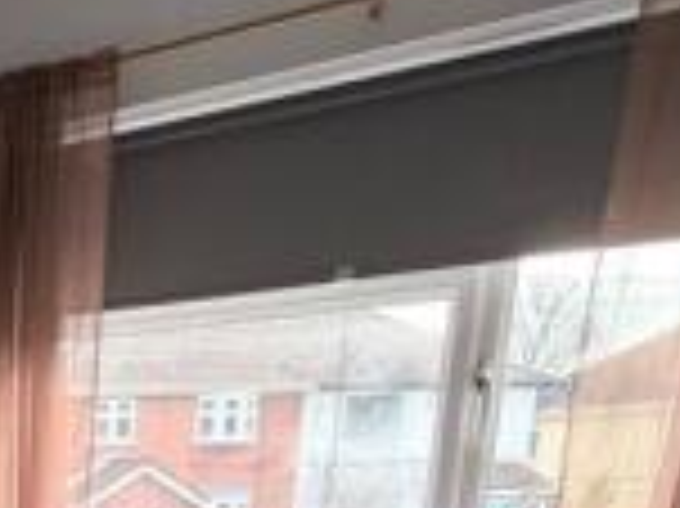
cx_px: -169
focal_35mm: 54
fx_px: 1060
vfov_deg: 22.2
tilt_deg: -15.3
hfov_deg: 29.6
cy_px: 766
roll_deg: +1.4
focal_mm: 2.22
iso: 320
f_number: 2.2
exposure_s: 1/121
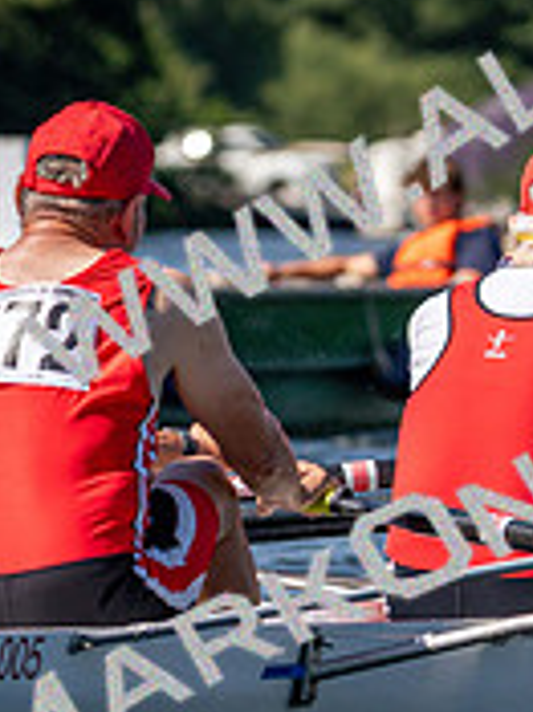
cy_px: 397
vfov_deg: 2.8
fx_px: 14779
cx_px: 525
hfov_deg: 2.1
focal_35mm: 719
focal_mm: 225
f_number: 5.6
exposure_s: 1/1600
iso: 200
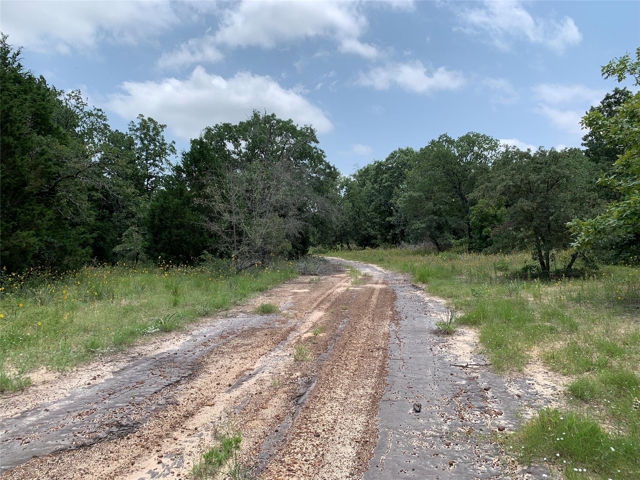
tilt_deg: +3.1
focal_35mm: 26
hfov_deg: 67.3
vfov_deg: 53.1
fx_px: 481
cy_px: 240
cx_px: 320
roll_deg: +0.4
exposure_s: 1/2160
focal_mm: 4.25
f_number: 1.8
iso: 25
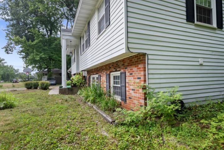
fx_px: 128
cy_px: 75
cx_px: 112
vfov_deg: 60.7
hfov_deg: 82.5
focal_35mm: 20
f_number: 6.3
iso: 400
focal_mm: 20.5
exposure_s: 1/400
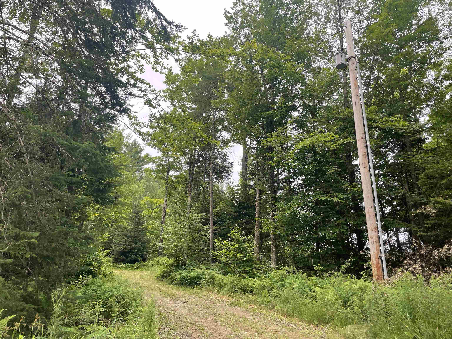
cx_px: 226
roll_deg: -0.7
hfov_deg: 67.3
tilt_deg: +20.1
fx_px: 339
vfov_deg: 53.1
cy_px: 170
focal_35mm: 26
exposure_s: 1/356
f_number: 1.6
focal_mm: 4.2
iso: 32
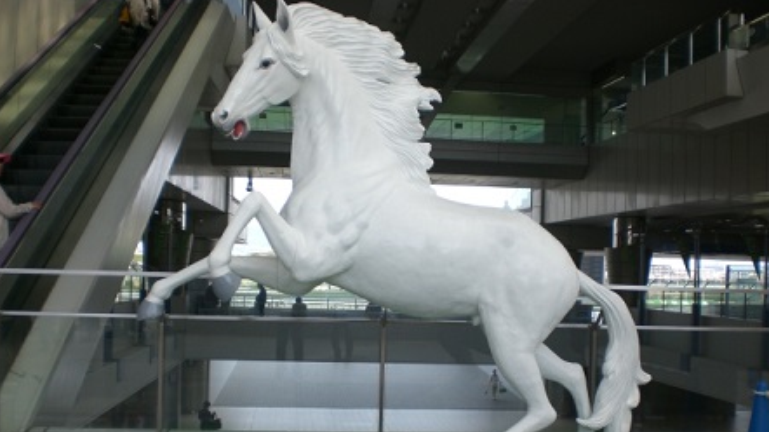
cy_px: 289
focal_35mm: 42
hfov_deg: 48.4
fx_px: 856
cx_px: 381
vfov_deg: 28.1
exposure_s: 1/320
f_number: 3.1
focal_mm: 6.3
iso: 50
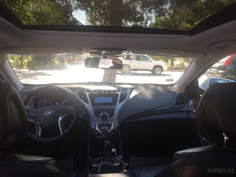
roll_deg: -4.7
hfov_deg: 61.7
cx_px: 118
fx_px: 198
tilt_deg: -12.1
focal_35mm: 29
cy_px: 88
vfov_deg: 48.2
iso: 32
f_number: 2.2
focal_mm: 4.15
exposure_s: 1/106
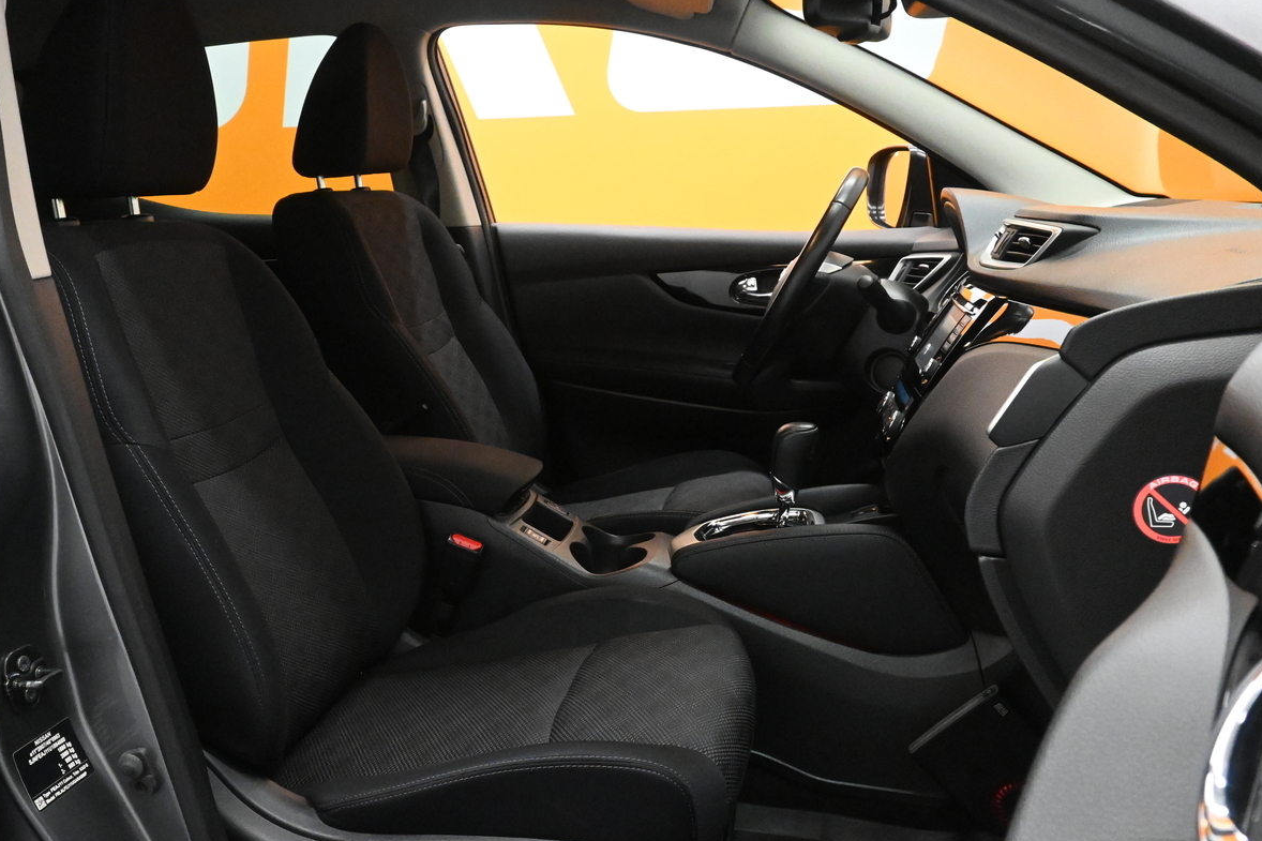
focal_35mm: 33
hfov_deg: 56.8
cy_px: 556
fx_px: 1157
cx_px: 512
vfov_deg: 39.5
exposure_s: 1/100
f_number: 6.3
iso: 6400
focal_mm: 16
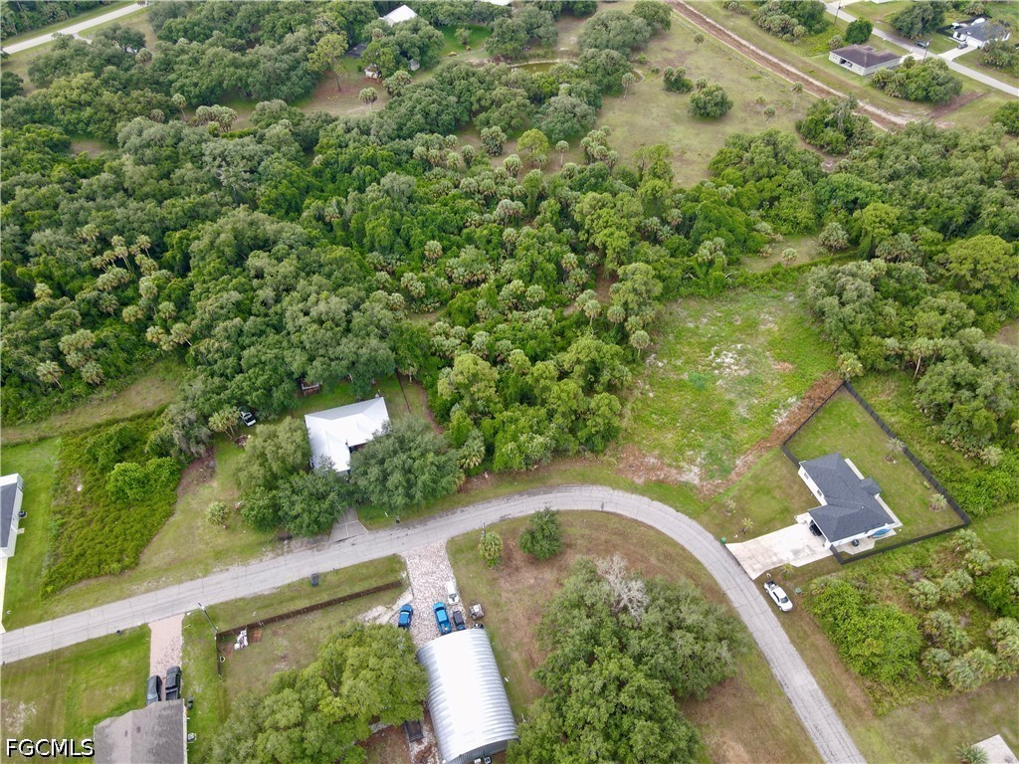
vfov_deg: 56.8
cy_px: 382
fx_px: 706
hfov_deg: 71.6
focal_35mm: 24
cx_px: 510
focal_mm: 4.5
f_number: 2.8
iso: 100
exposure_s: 1/15
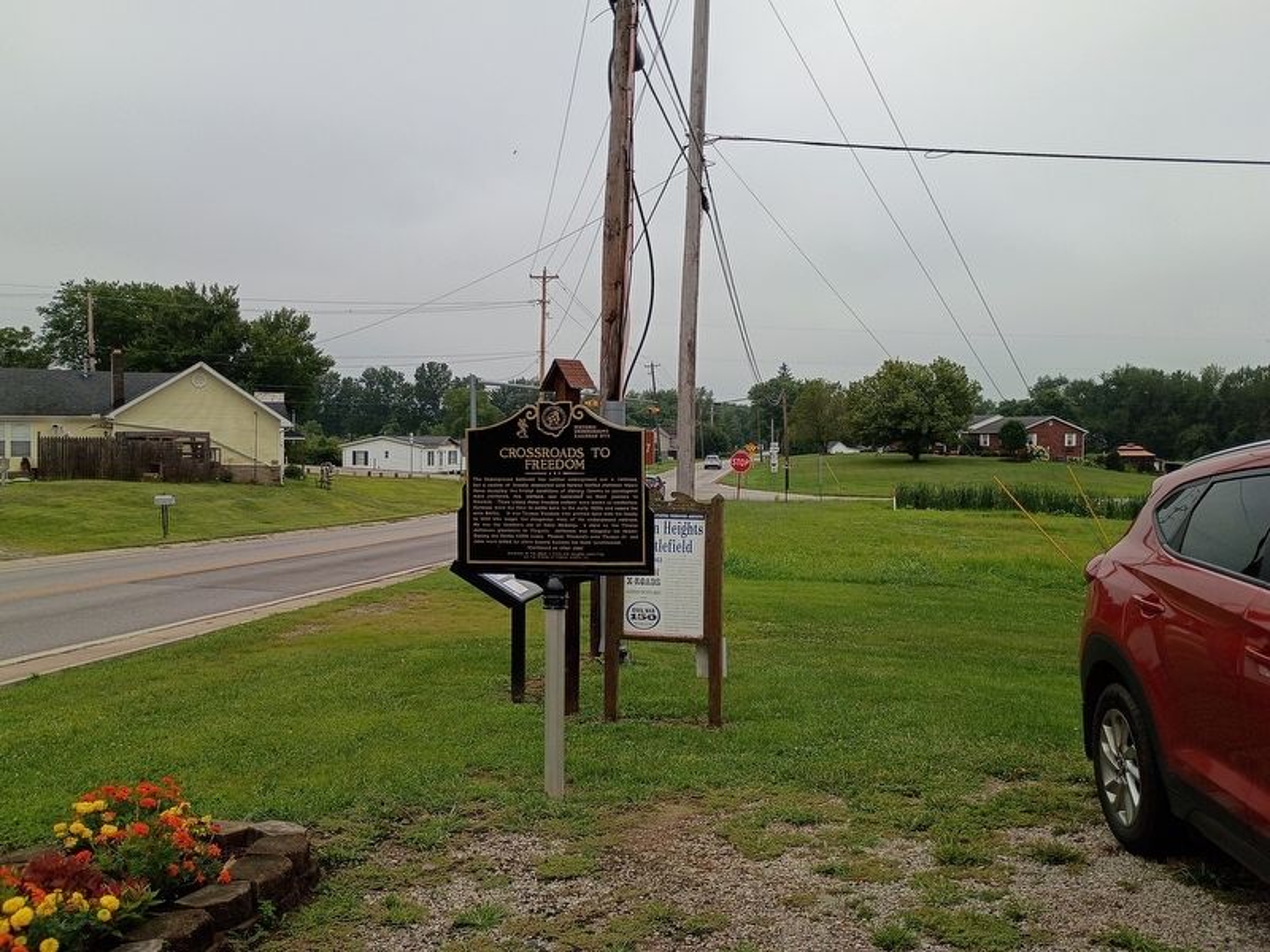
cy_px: 476
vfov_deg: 48.2
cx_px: 635
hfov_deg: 61.7
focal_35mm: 29
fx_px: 1064
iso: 104
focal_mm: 4.27
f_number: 1.8
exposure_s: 1/997
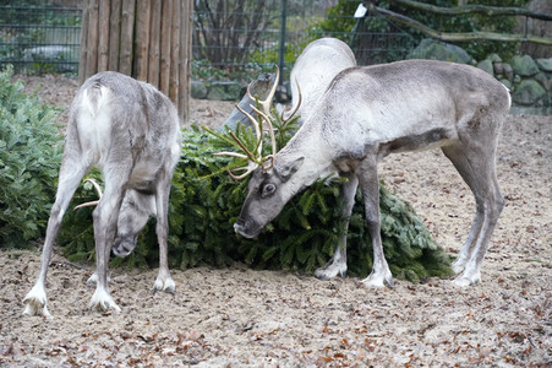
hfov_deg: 16.0
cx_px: 276
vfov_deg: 10.7
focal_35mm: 128
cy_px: 184
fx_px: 1961
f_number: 6.3
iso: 3200
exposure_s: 1/200
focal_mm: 128
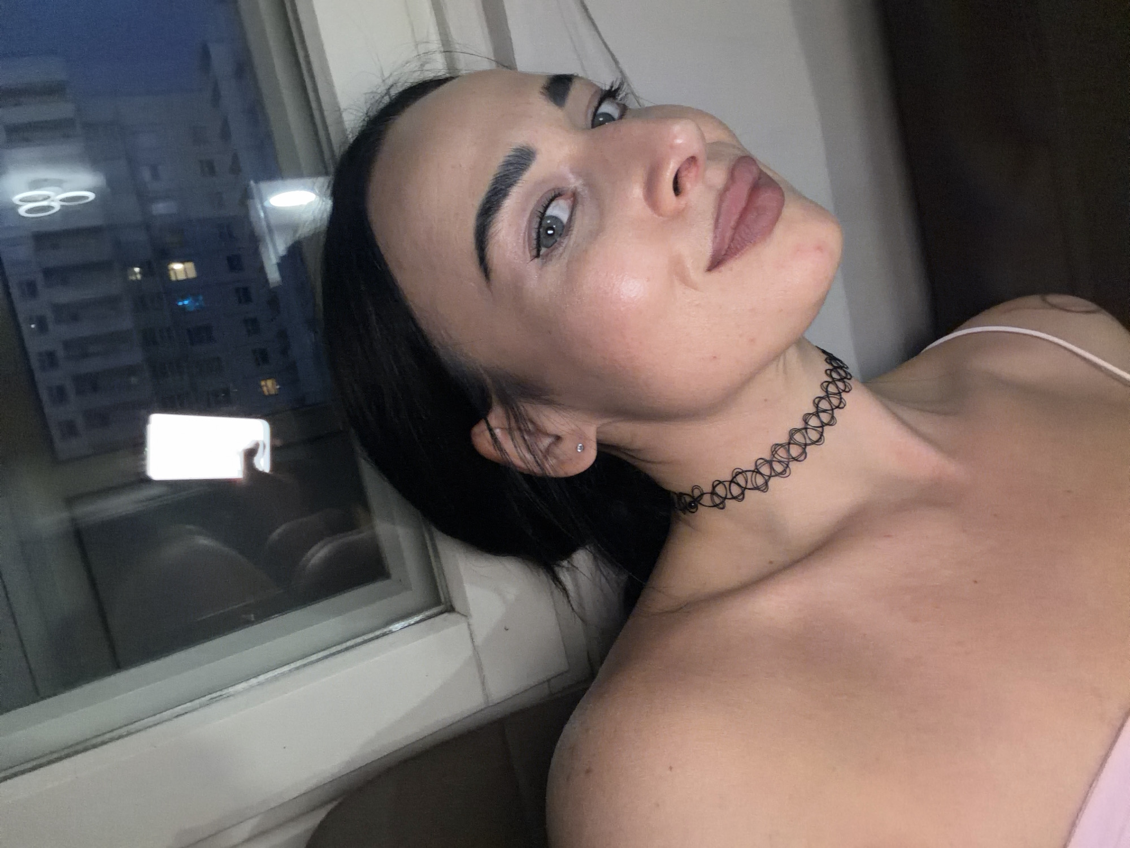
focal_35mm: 23
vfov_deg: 58.9
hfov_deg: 73.9
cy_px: 424
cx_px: 565
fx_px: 751
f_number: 1.9
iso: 200
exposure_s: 1/32
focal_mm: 2.71
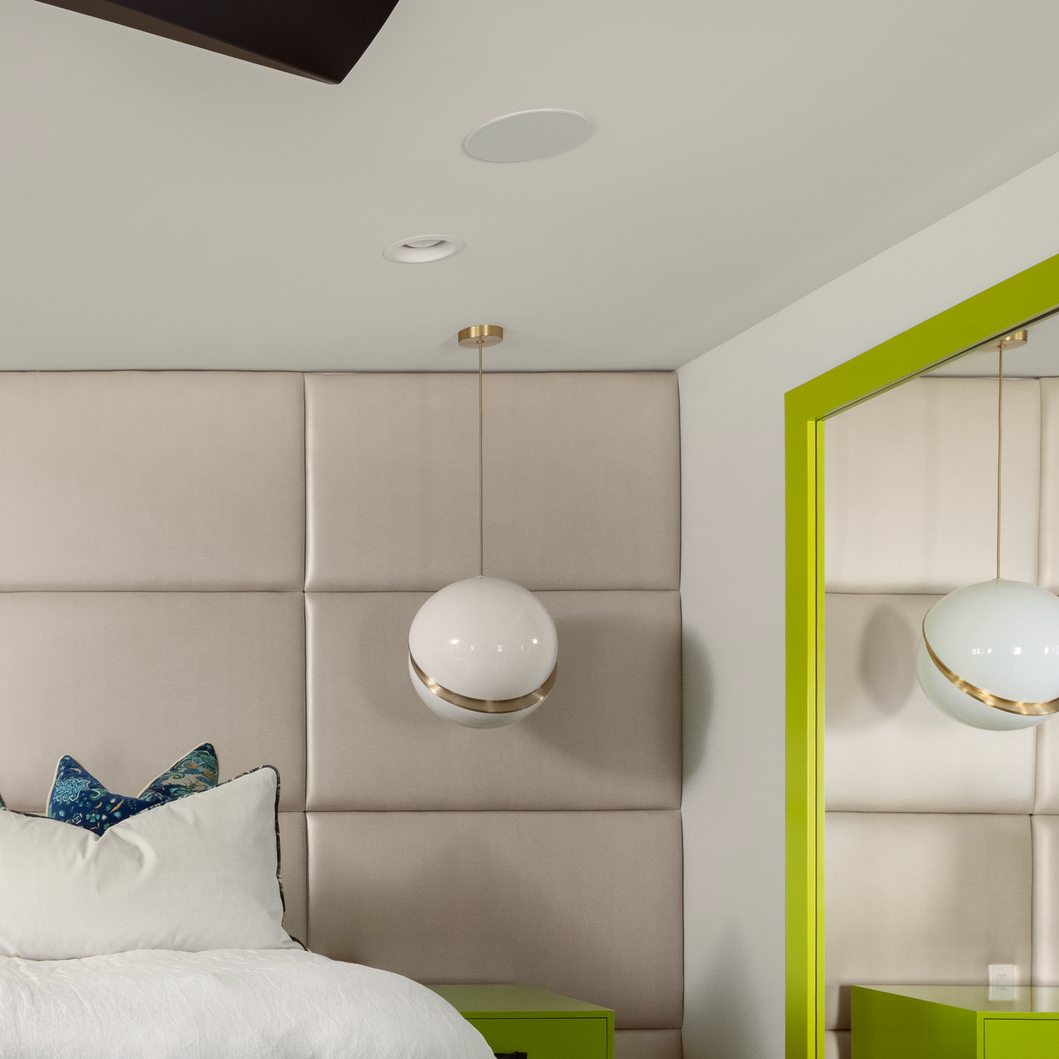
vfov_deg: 38.3
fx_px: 1488
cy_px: 776
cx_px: -117
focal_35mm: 43
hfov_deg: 33.8
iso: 800
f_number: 13
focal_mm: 21.2
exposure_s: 1/15
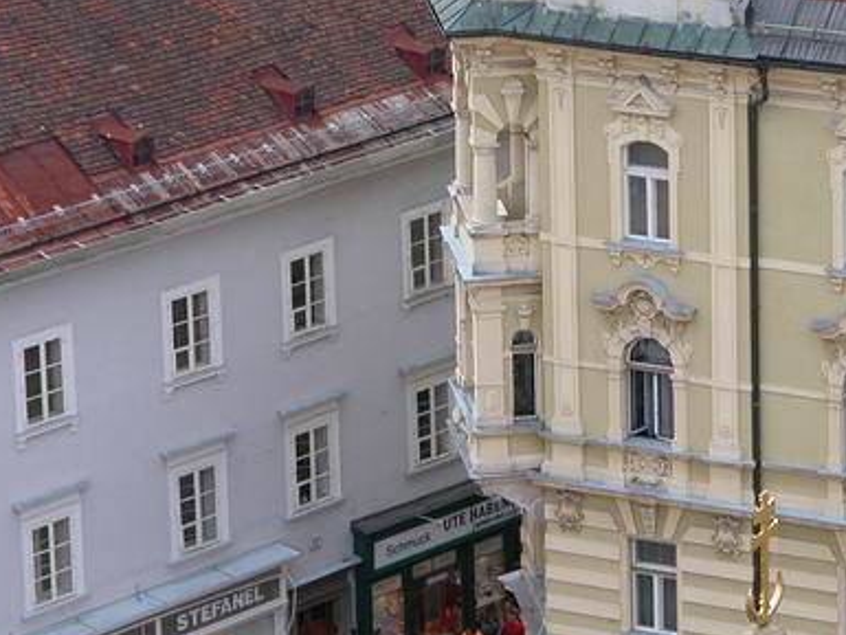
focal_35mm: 246
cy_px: 165
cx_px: 571
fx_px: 6014
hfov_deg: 8.0
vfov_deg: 6.0
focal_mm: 37.7
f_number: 4.9
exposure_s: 1/280
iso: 100
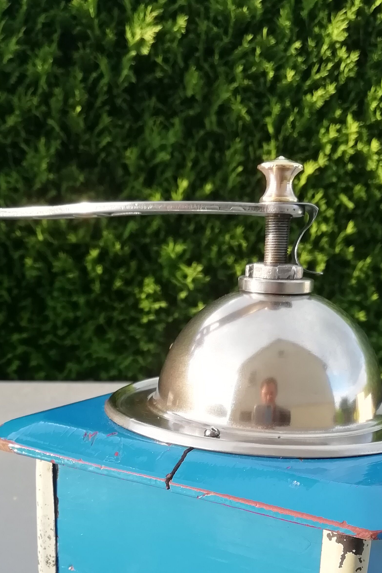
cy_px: 469
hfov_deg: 28.1
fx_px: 764
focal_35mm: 48
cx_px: 185
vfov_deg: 39.3
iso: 50
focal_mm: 3.21
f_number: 2.2
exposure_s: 1/193
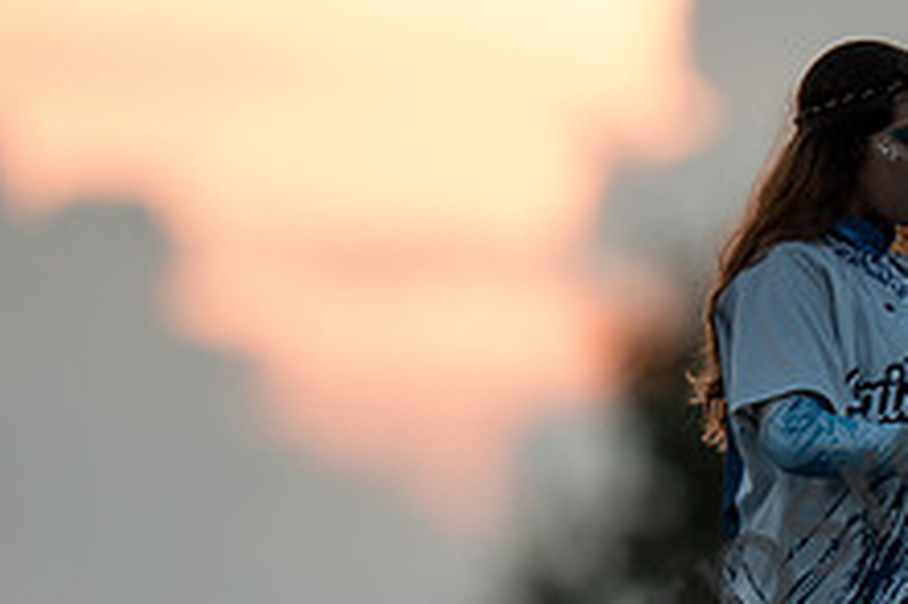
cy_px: 598
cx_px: 793
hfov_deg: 2.0
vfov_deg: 1.3
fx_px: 26438
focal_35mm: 1049
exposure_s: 1/1000
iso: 320
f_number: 2.8
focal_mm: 400
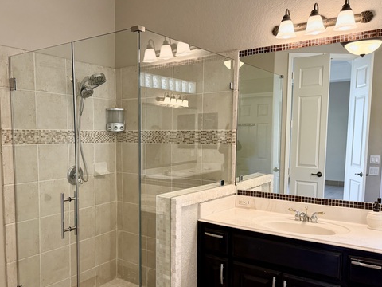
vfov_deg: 44.0
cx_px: 149
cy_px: 167
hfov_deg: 56.3
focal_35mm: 32
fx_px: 353
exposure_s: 1/120
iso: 160
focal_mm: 6.76
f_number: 1.78
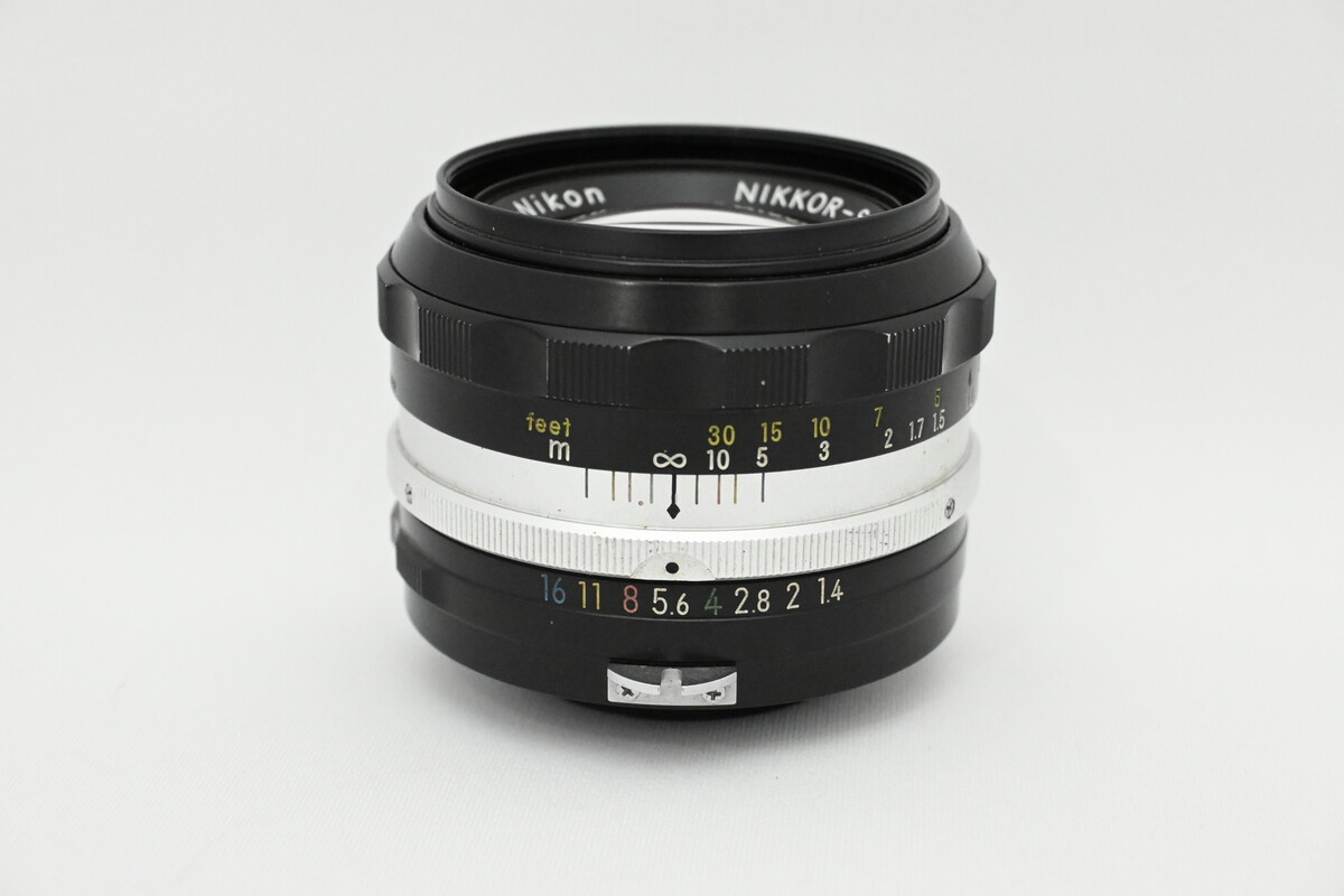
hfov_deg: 35.9
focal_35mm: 56
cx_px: 672
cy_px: 448
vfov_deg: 24.4
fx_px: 2072
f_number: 7.1
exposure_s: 1/200
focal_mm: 37
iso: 6400
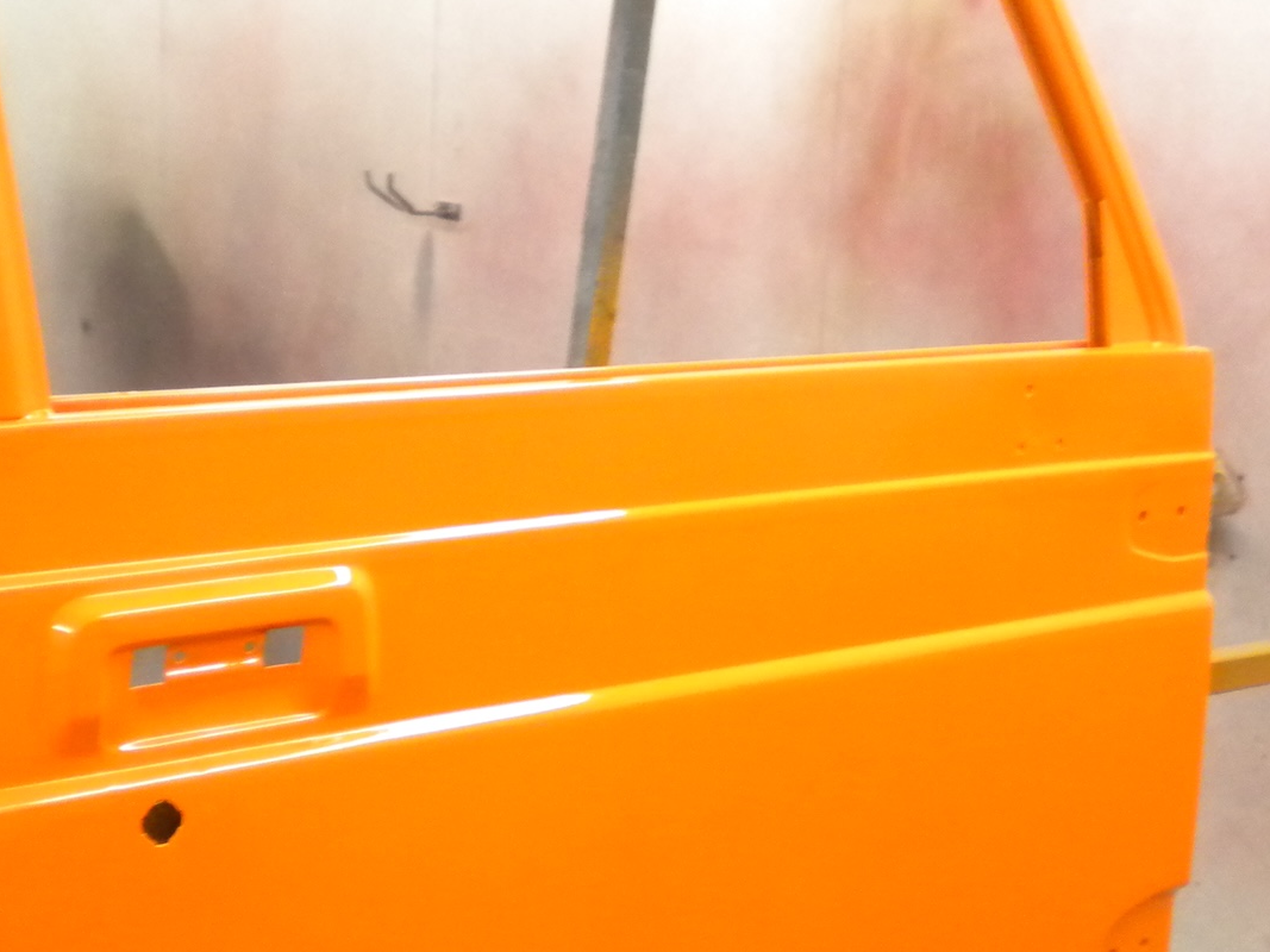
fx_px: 2311
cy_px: 600
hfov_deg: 30.7
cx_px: 624
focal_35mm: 63
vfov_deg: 23.2
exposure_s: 1/118
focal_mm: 6.3
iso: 400
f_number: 3.1
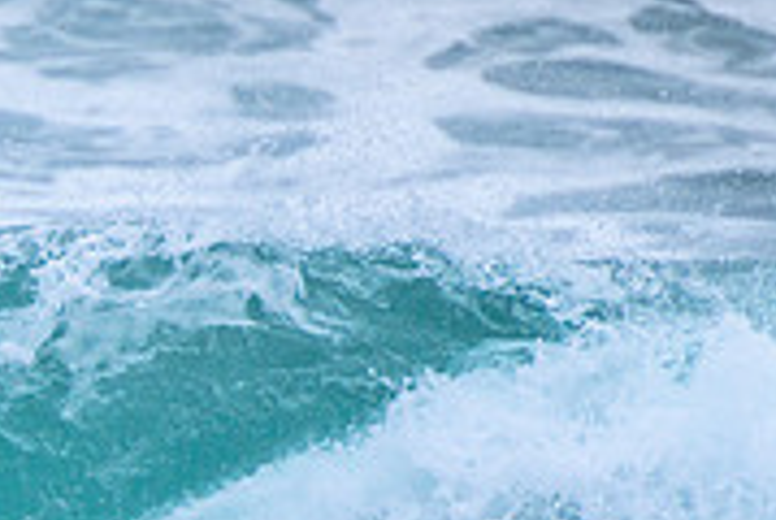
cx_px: -430
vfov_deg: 0.8
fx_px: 38454
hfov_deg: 1.2
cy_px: 606
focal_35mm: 1781
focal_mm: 400
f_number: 5.6
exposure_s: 1/2000
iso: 360
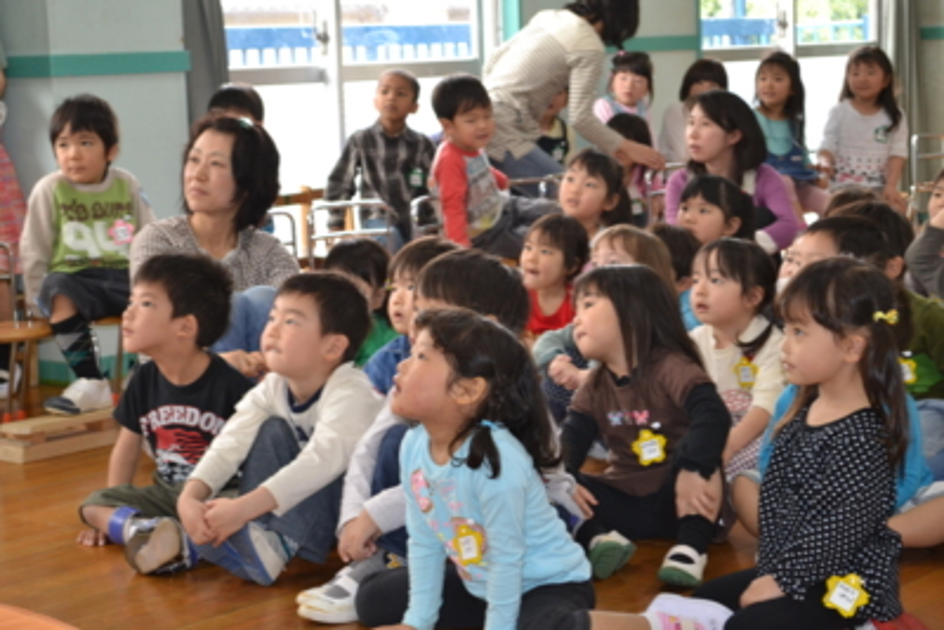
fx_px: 2164
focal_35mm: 82
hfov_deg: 24.6
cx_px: 472
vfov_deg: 16.6
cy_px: 315
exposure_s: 1/60
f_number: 5.6
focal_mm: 55
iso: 1100
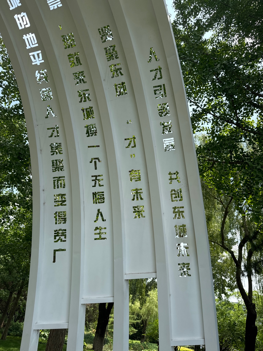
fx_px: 243
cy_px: 176
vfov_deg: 71.6
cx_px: 132
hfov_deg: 56.8
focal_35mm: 24
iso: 80
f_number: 1.78
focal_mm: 6.76
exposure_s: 1/1597
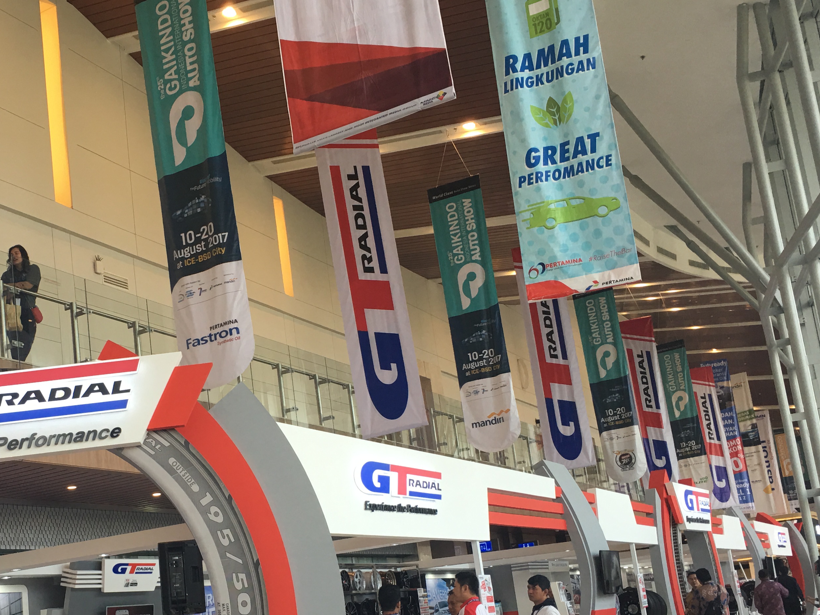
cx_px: 249
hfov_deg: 39.8
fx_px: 1113
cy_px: 420
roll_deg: +5.4
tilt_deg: +11.9
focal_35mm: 47
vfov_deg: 30.6
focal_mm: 4.15
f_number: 2.2
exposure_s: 1/33
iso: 25
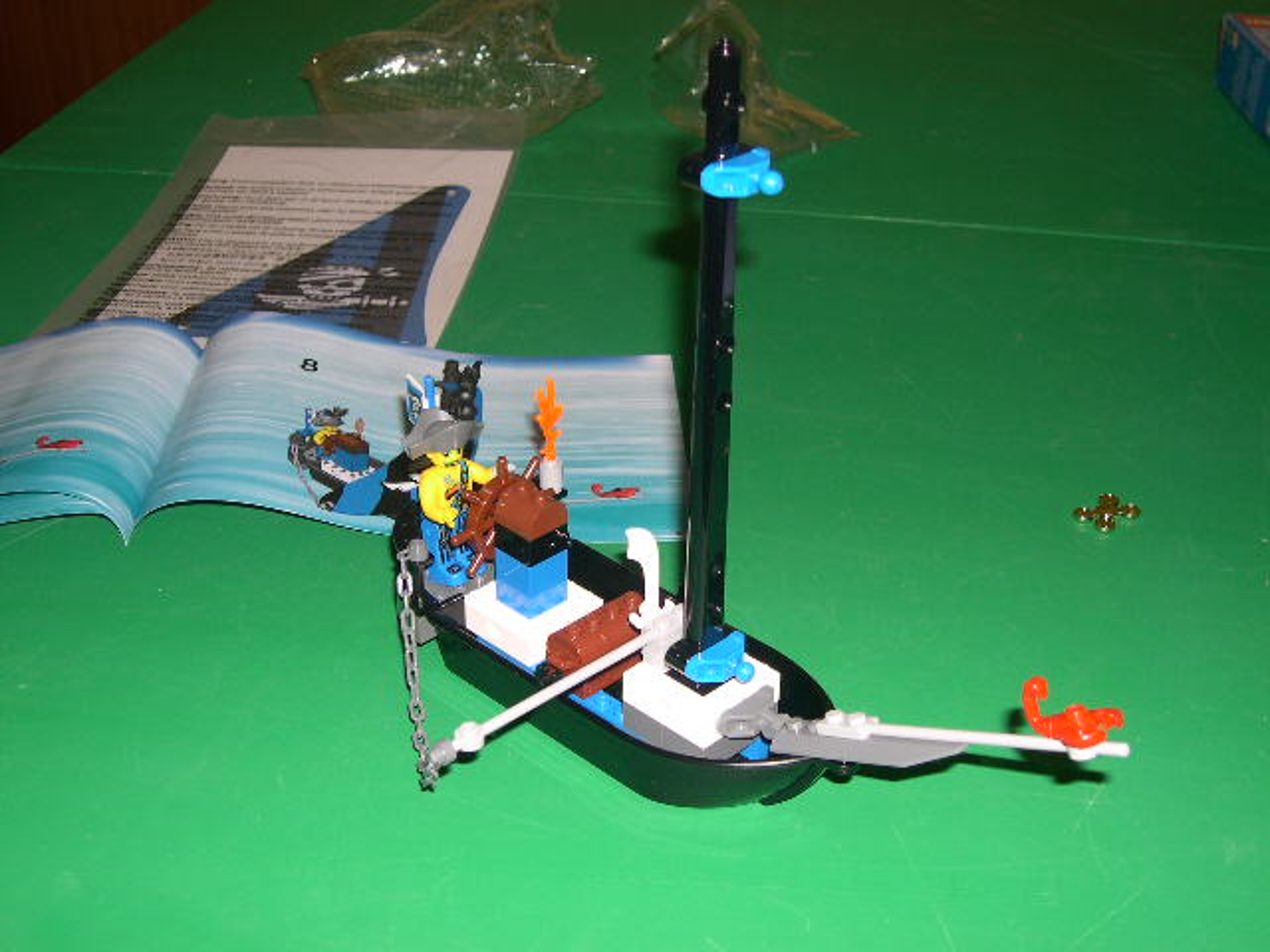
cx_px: 635
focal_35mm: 47
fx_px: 1724
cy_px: 476
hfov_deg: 40.4
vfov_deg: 30.9
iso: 100
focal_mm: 10.1
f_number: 3.1
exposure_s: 1/60
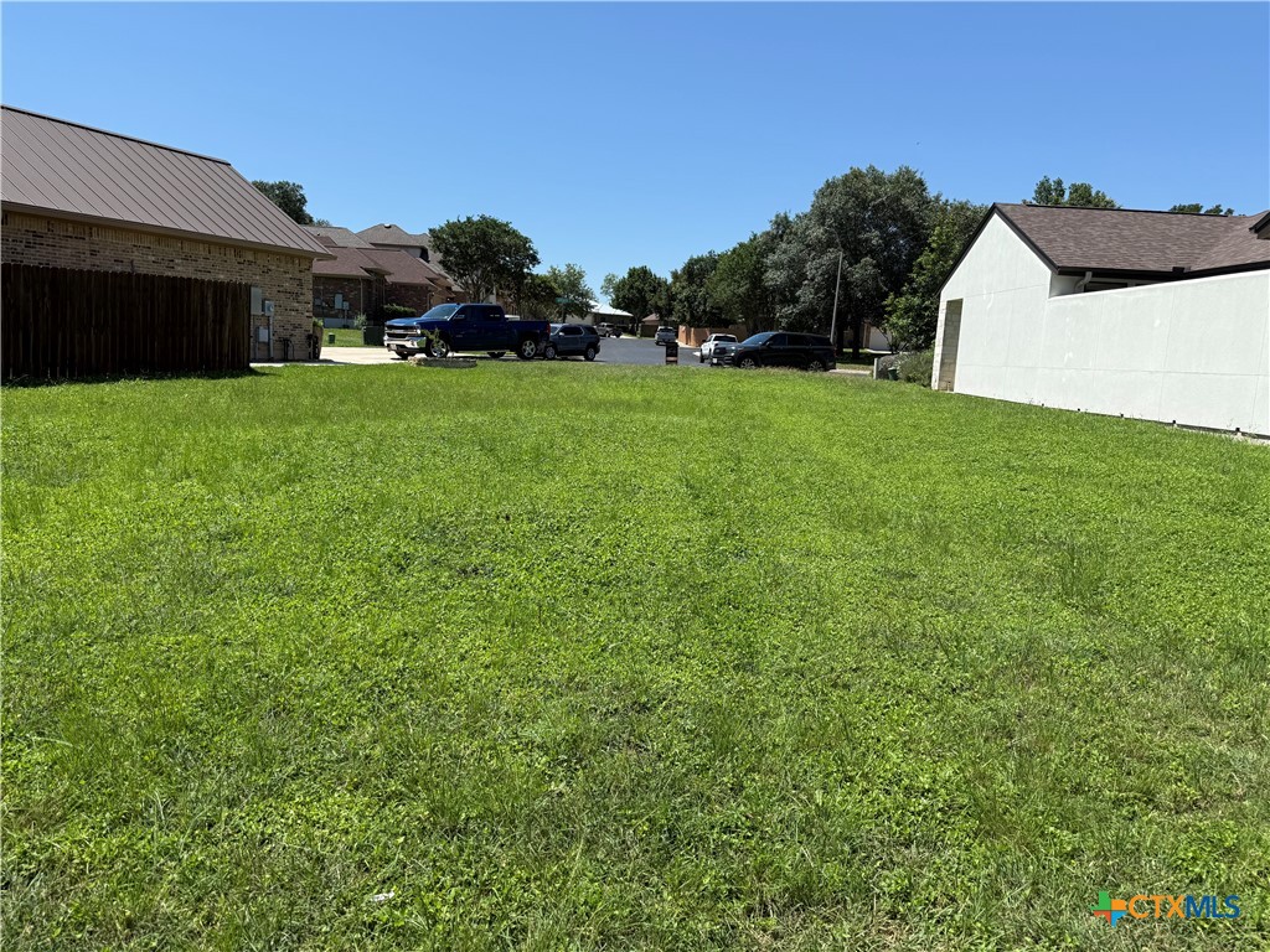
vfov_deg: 56.8
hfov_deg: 71.6
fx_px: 881
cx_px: 635
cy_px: 476
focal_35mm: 24
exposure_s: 1/4167
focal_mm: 6.76
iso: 80
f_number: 1.78
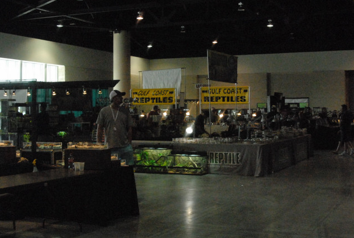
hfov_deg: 37.4
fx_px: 522
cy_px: 103
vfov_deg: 25.6
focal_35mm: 53
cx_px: 172
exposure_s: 1/320
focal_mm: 28
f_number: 9
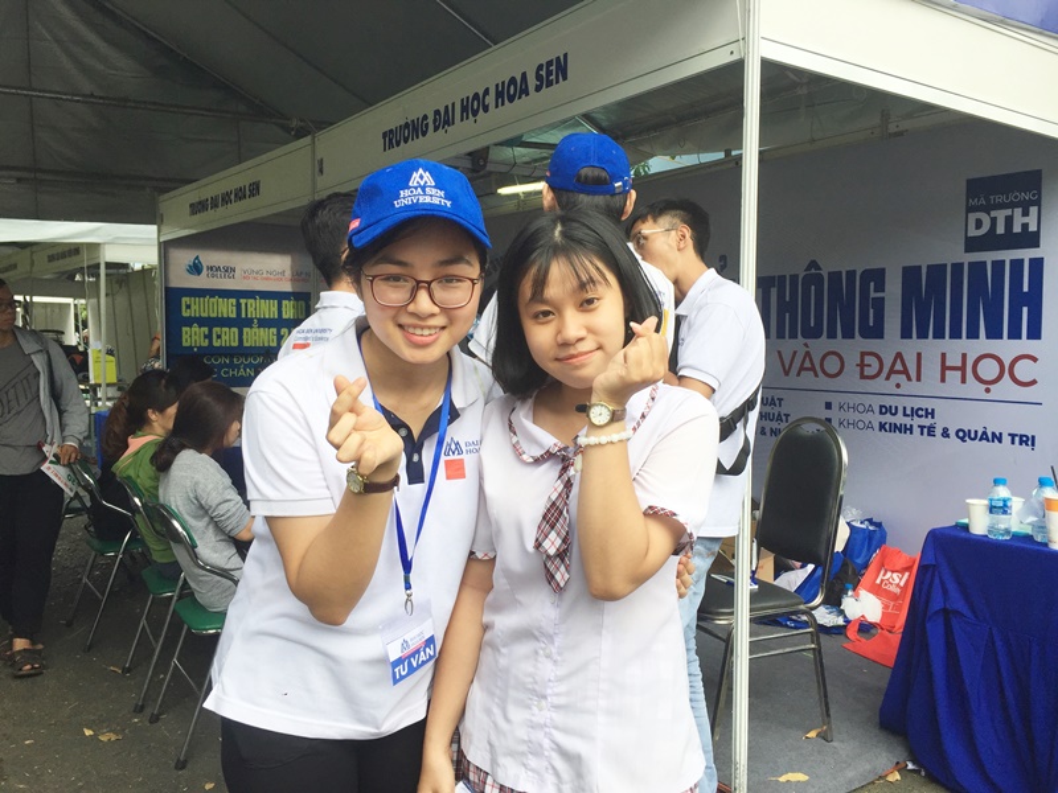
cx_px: 529
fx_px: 886
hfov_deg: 61.7
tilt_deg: -0.3
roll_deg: -1.8
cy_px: 396
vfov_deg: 48.2
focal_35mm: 29
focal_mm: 4.15
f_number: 2.2
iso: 32
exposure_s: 1/271
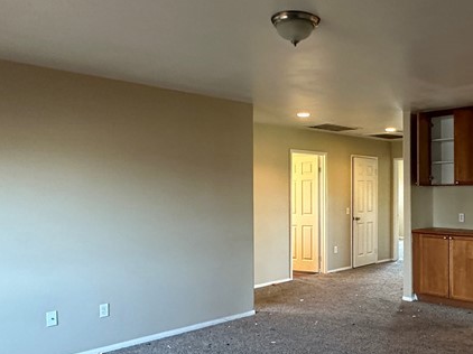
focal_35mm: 34
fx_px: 464
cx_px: 340
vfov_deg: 41.7
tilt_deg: -0.1
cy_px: 196
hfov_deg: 52.2
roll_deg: +0.0
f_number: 2.2
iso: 400
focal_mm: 2.22
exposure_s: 1/60
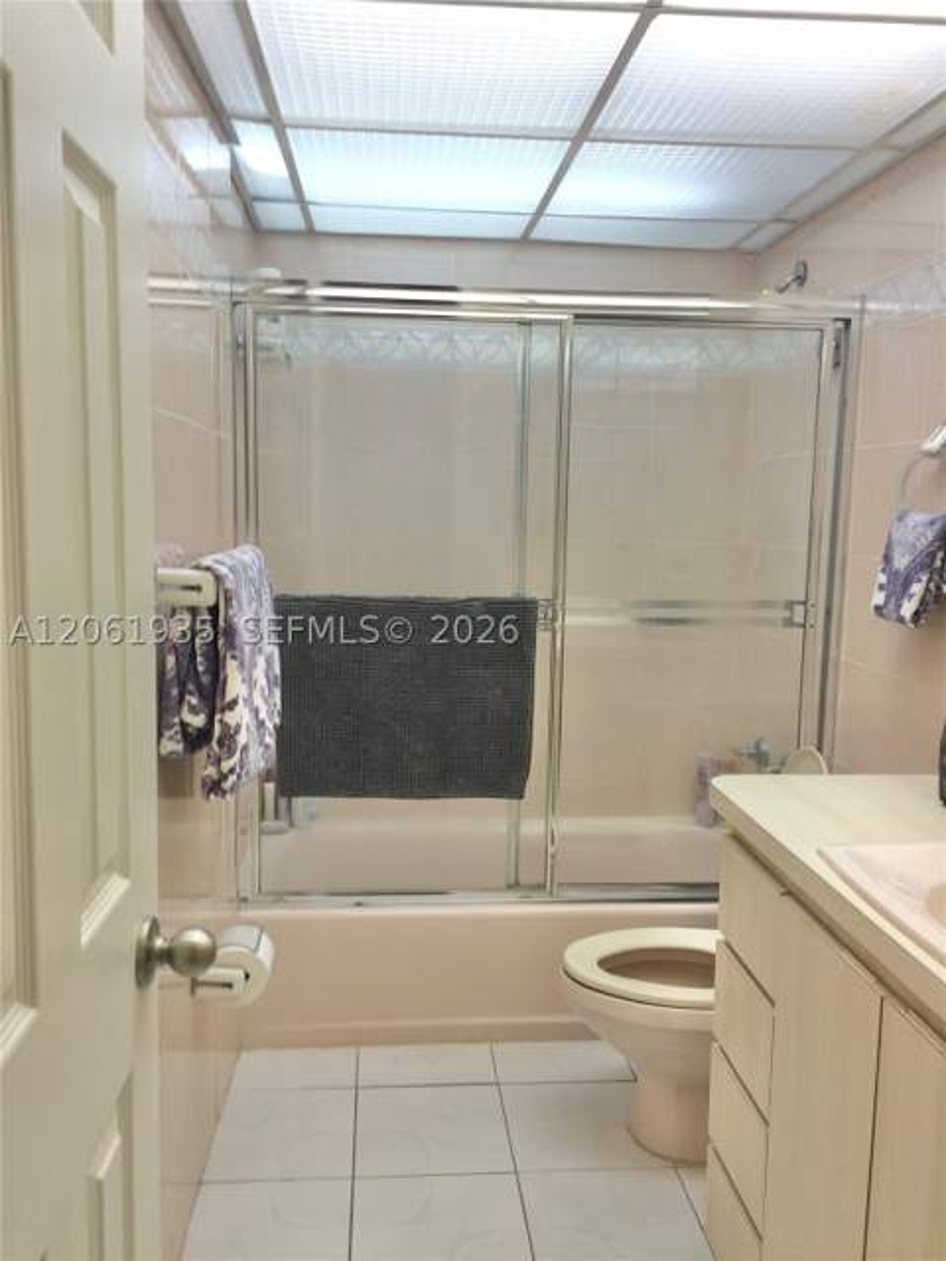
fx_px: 1057
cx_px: 473
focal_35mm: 29
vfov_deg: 61.7
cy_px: 630
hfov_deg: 48.2
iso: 40
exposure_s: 1/40
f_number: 2.2
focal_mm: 4.15
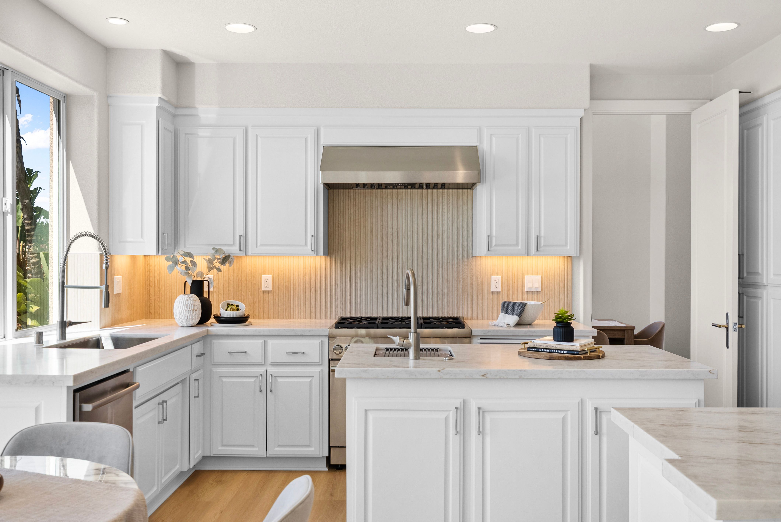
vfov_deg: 37.9
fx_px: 760
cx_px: 390
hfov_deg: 54.4
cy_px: 261
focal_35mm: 35
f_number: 8
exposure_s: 1/500
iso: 100
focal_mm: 35
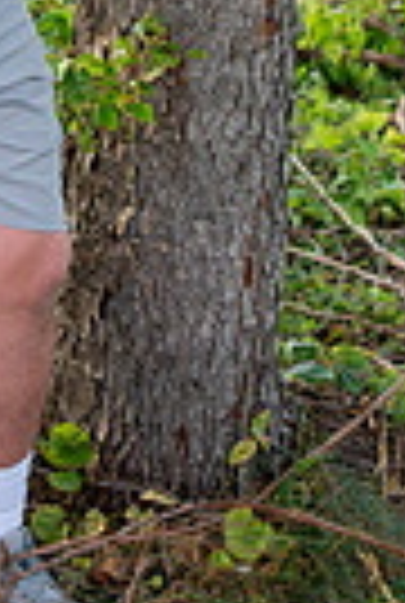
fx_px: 2417
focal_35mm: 144
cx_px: -36
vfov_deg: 14.0
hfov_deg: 9.5
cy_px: -14
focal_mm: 29
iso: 100
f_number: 2.8
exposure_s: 1/160
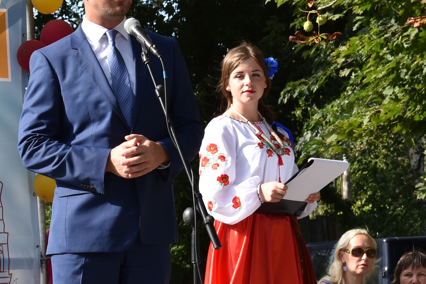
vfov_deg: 9.3
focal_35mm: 147
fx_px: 1739
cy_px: 186
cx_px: 152
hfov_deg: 13.9
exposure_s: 1/160
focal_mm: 34
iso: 100
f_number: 6.3
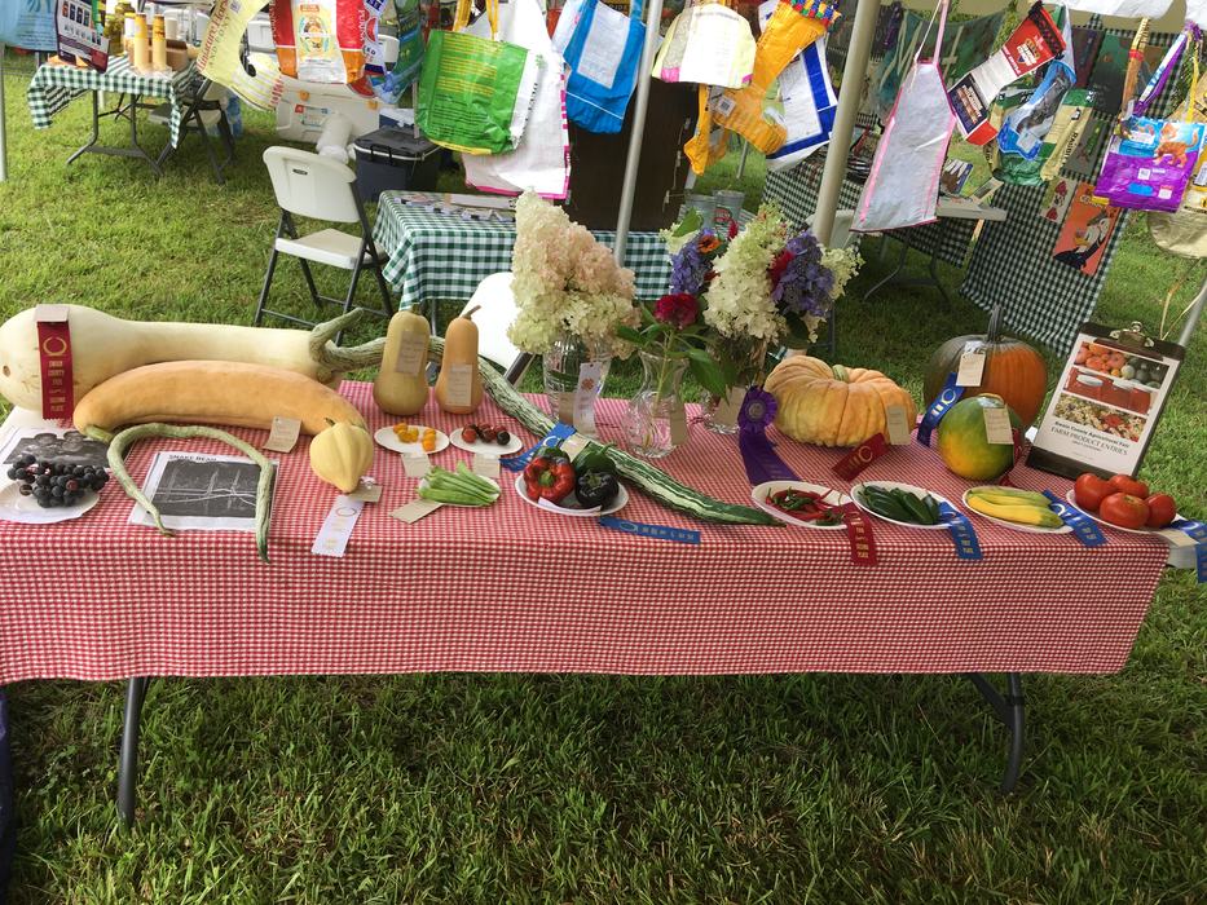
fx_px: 1011
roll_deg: -11.3
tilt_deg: -27.1
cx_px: 604
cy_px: 452
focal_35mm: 29
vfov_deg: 48.2
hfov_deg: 61.7
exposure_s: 1/366
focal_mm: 4.15
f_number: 2.2
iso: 25
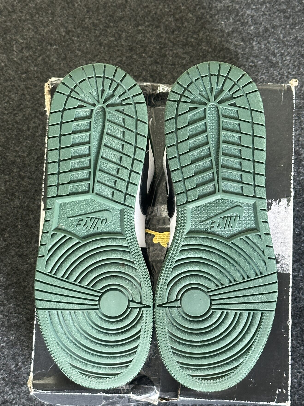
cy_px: 241
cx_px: 162
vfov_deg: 27.7
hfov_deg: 21.0
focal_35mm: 70
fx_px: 819
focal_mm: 6.86
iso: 320
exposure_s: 1/33
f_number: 1.78
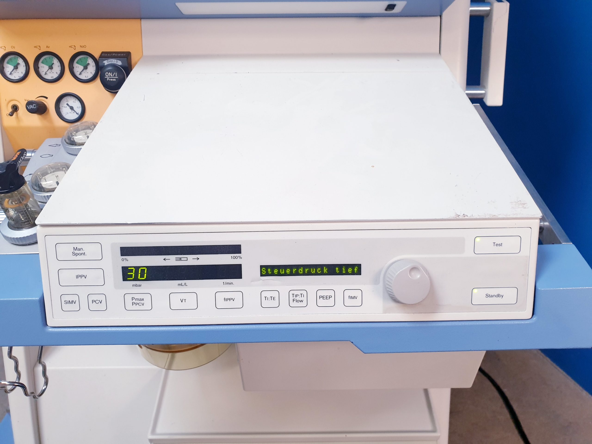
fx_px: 445
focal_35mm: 26
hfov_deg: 67.3
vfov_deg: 53.1
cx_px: 296
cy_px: 222
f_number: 2.4
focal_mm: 4.3
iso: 160
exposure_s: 1/50
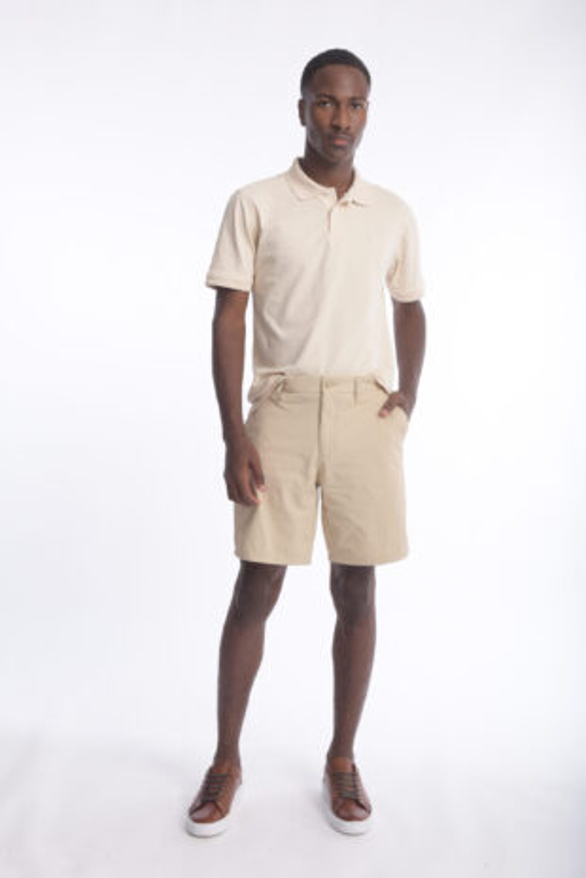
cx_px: 293
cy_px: 439
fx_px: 1219
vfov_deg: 39.6
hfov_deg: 27.0
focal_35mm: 50
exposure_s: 1/250
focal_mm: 50
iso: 400
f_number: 11
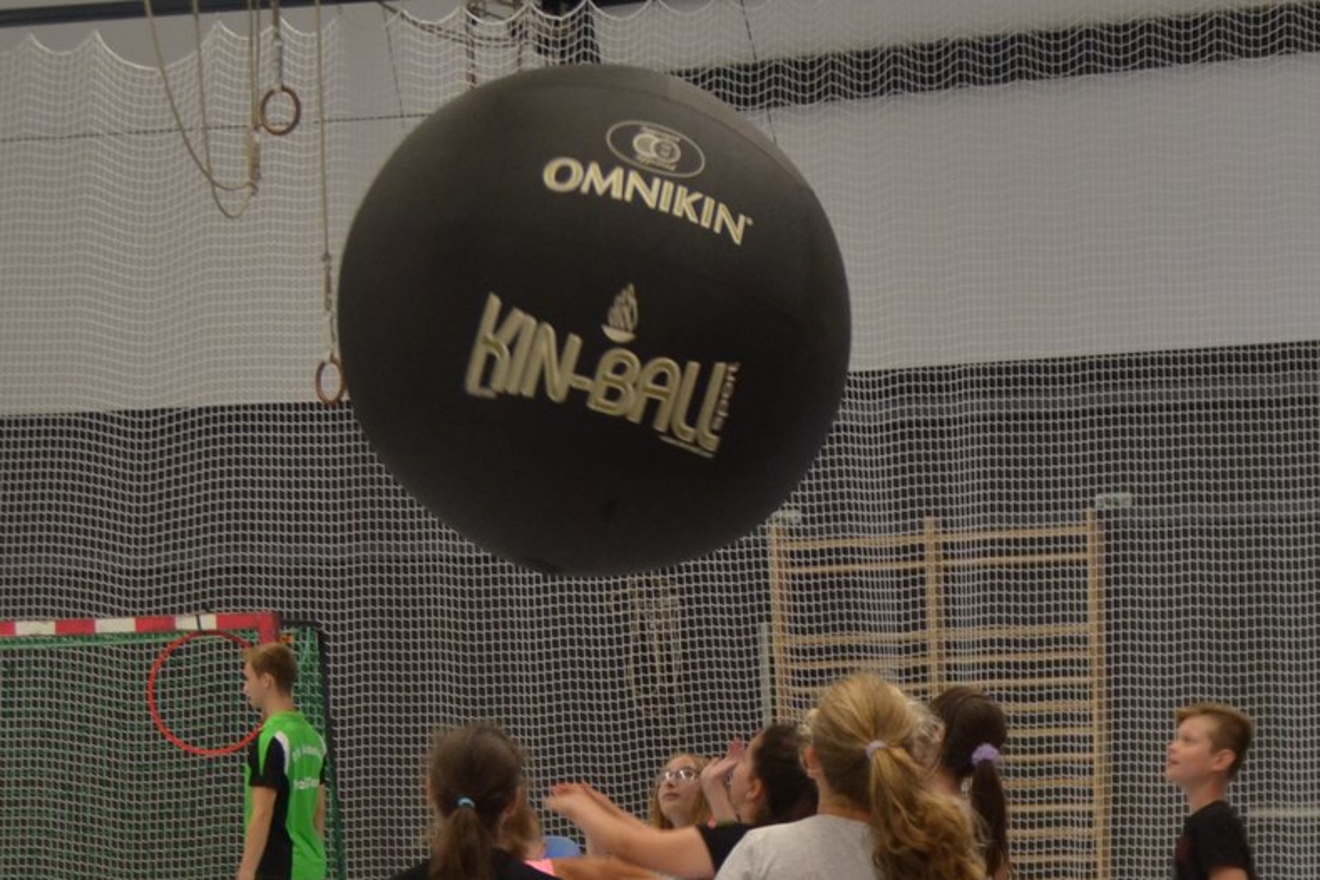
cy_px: 857
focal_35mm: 109
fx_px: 4013
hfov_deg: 18.5
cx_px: 1041
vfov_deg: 12.4
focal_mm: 25
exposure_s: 1/100
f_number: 3.8
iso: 400
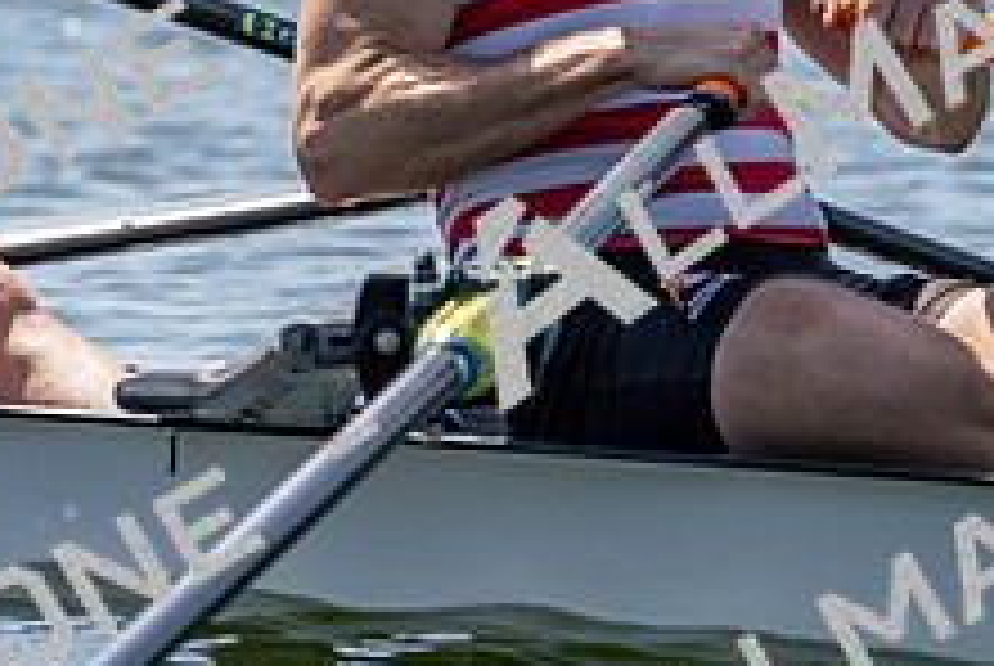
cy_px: -16
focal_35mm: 524
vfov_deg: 2.6
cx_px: 90
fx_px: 14487
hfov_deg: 3.9
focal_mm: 200
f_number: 5.6
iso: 320
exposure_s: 1/2000
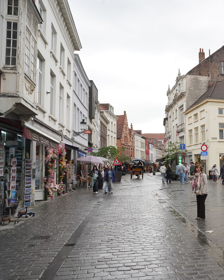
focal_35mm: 34
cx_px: 198
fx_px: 282
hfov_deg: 40.4
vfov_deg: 52.8
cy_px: 140
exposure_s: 1/100
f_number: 10
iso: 800
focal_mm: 24
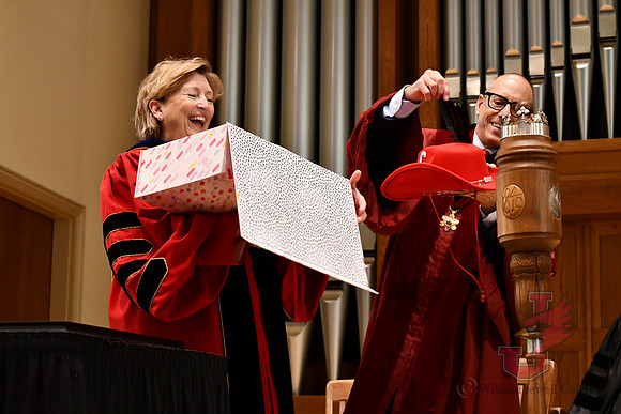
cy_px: 207
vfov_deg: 16.7
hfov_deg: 24.8
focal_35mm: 82
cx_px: 310
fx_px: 1415
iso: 3200
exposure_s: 1/100
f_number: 5.6
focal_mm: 55
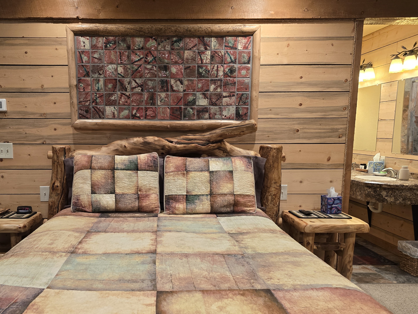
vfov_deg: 43.9
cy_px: 190
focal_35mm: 32
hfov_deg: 55.9
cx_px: 147
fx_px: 386
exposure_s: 1/120
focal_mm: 6.3
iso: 320
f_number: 1.7
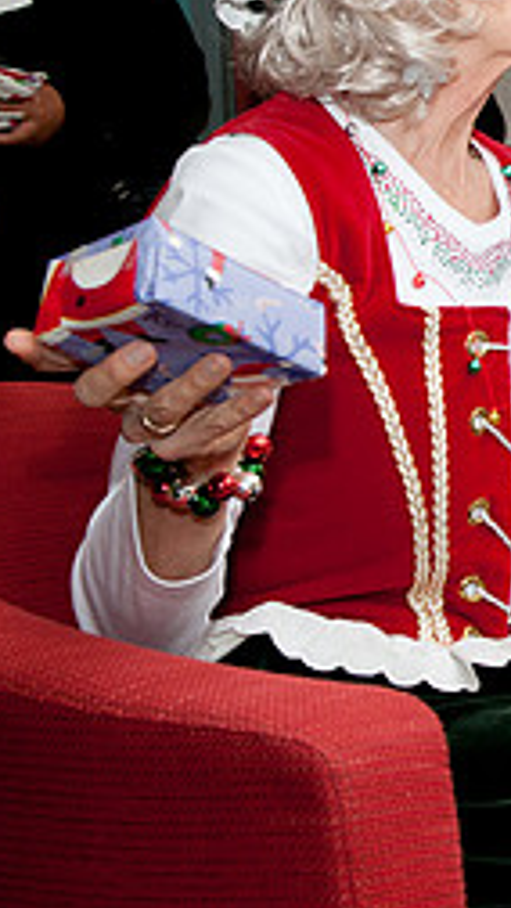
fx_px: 2261
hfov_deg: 11.8
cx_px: 964
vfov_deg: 22.5
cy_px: 236
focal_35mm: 94
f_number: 6.3
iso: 320
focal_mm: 26
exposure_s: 1/160
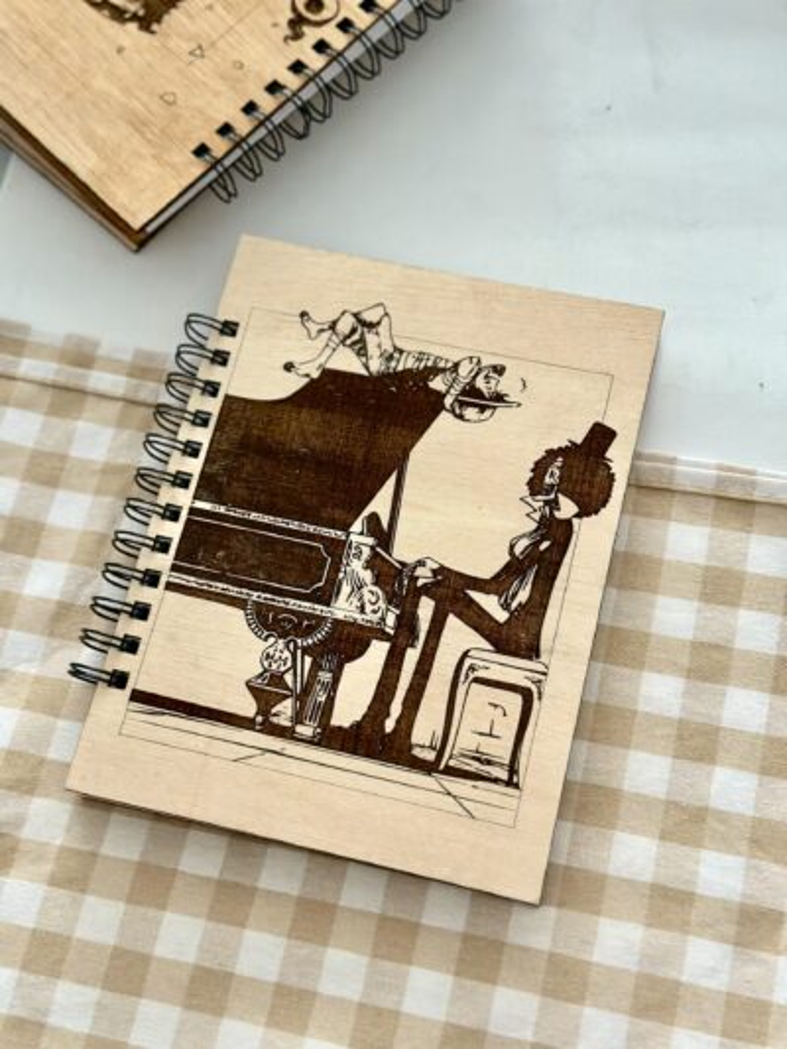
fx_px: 1454
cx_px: 394
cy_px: 524
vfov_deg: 39.6
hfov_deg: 30.3
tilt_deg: -68.6
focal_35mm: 48
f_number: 1.78
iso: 400
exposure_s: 1/46
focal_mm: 6.86
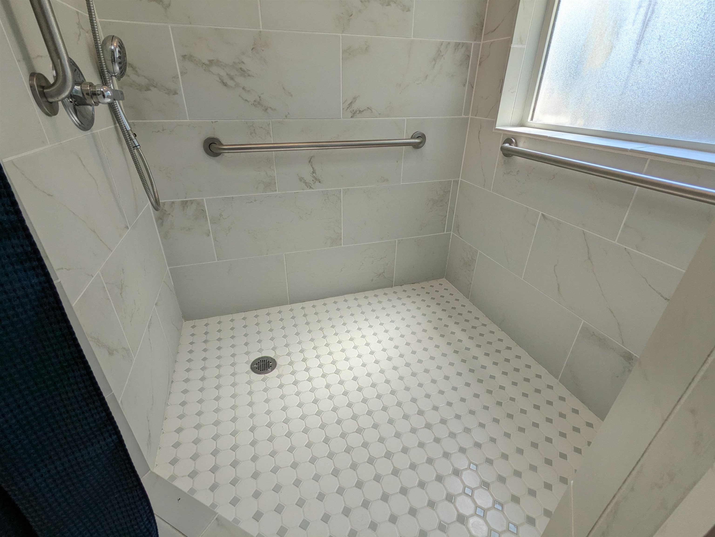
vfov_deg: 78.1
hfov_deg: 94.5
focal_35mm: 16
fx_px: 330
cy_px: 268
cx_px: 358
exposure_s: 1/193
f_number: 2.2
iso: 48
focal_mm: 2.35
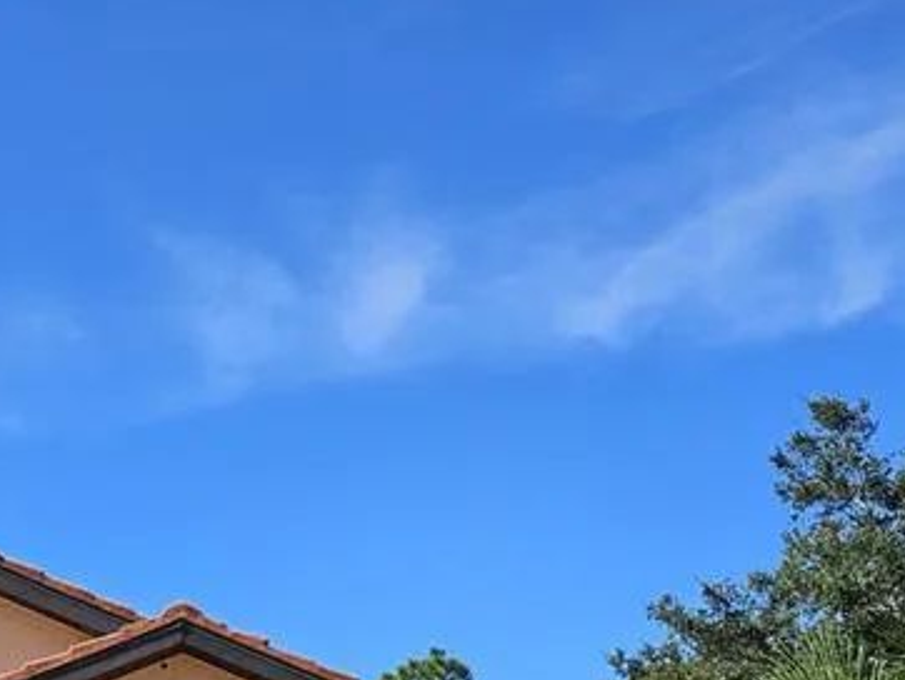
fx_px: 1700
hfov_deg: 29.6
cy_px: 890
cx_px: 308
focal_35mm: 65
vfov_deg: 20.6
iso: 25
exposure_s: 1/2128
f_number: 1.8
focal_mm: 5.4
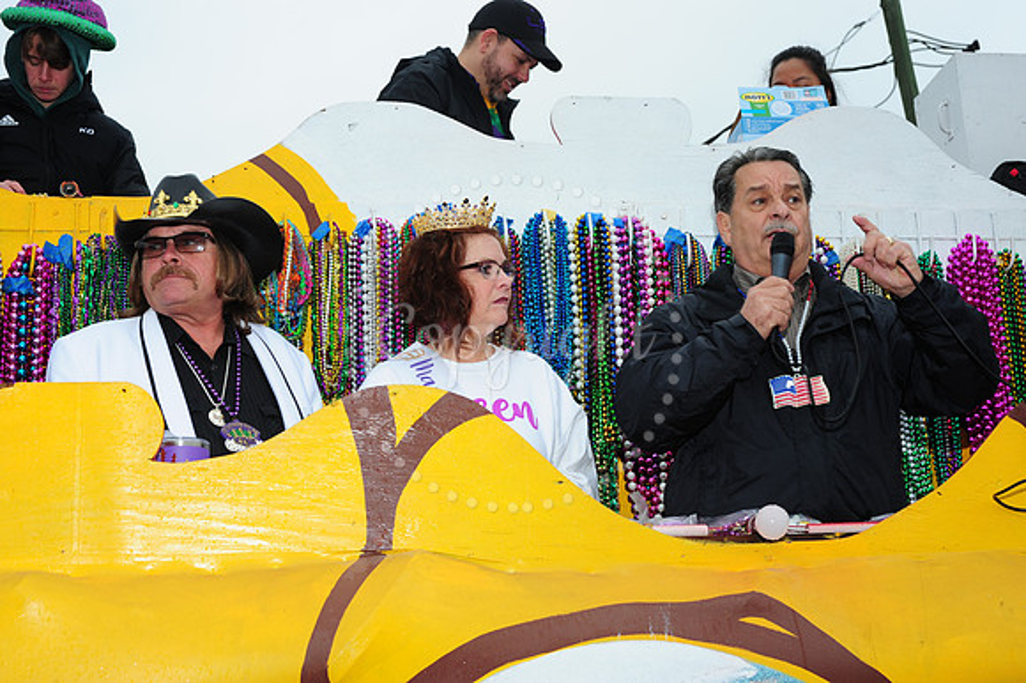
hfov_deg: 35.7
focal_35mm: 56
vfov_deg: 24.2
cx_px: 513
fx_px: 1595
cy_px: 342
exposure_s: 1/80
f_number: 8
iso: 250
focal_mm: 56
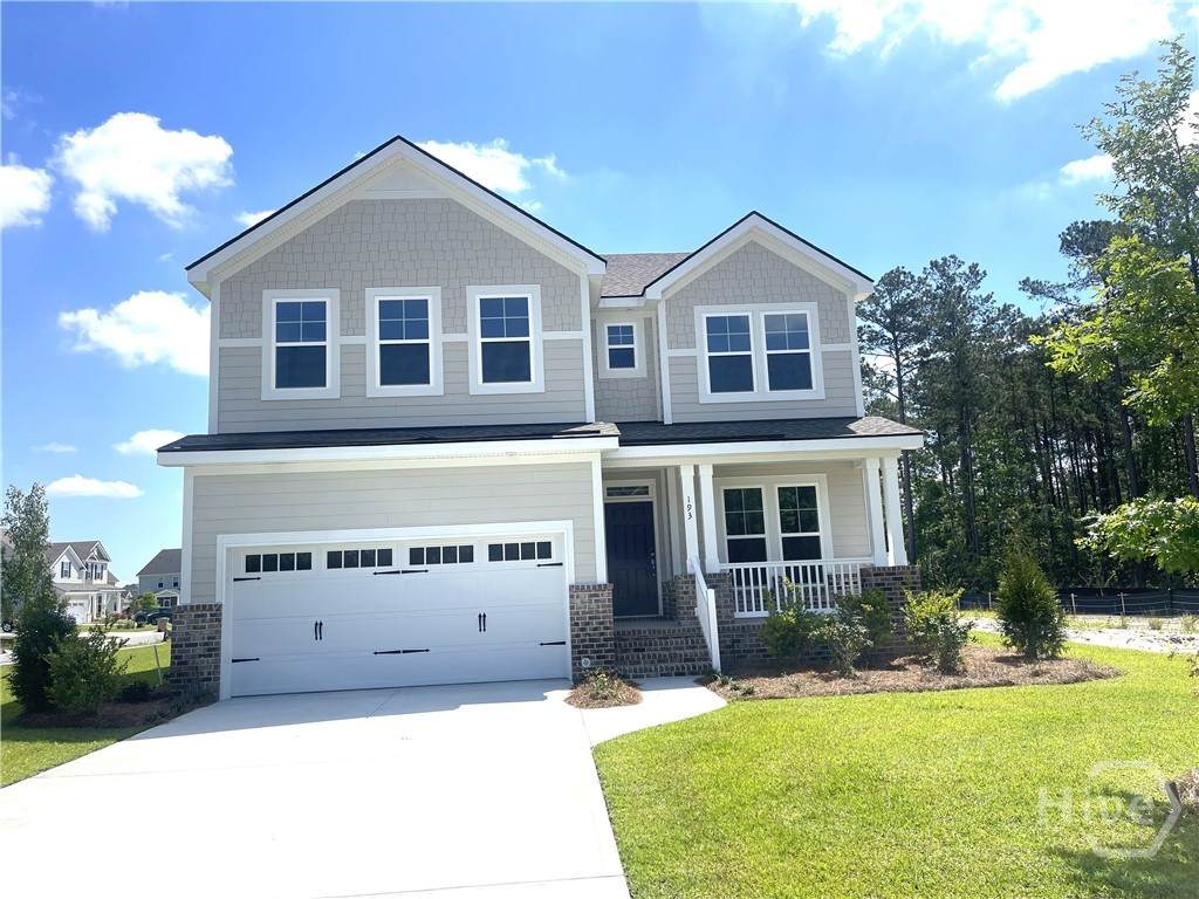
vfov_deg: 54.9
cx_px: 600
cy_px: 450
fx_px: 866
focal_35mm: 25
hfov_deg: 69.4
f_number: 1.6
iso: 32
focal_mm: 5.1
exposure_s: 1/4902
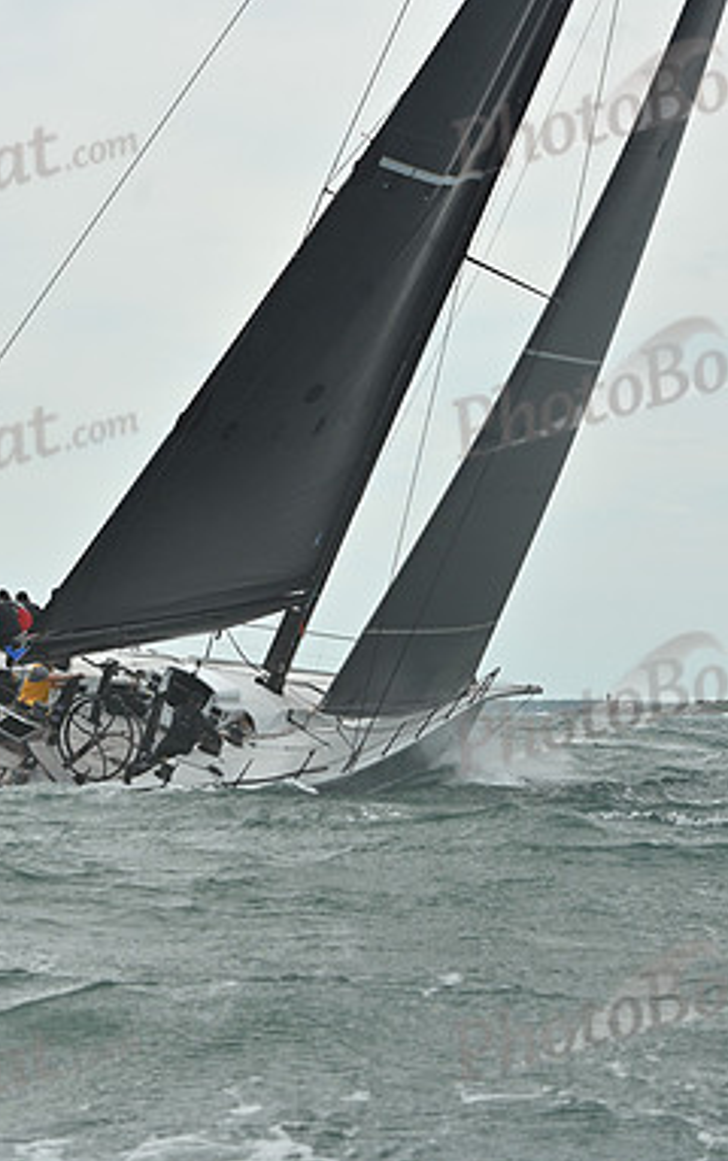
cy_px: 580
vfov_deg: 19.3
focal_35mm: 108
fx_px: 3422
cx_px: 297
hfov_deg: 12.1
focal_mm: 70
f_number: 8
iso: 250
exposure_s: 1/1250
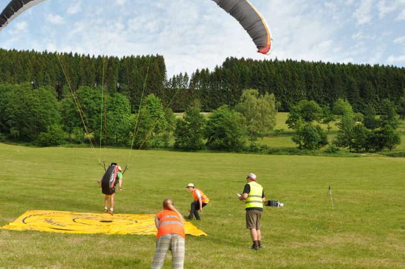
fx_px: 472
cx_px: 180
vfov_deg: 31.8
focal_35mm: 42
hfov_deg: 46.4
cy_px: 113
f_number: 11
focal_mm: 22
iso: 200
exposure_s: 1/125
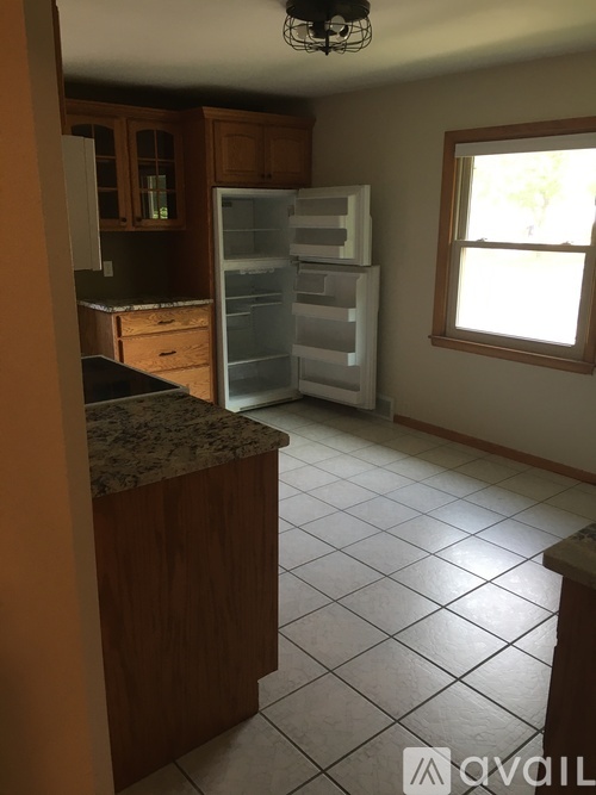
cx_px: 298
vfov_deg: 61.7
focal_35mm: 29
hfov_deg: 48.2
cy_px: 398
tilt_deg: -13.5
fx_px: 666
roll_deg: -0.6
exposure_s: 1/30
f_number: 2.2
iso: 64
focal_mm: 4.15
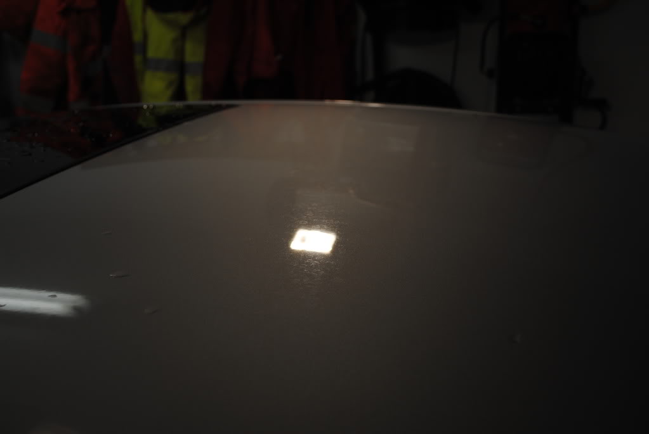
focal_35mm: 39
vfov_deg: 34.3
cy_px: 217
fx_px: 704
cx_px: 324
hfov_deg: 49.5
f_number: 5.6
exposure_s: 1/125
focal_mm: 26
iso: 110
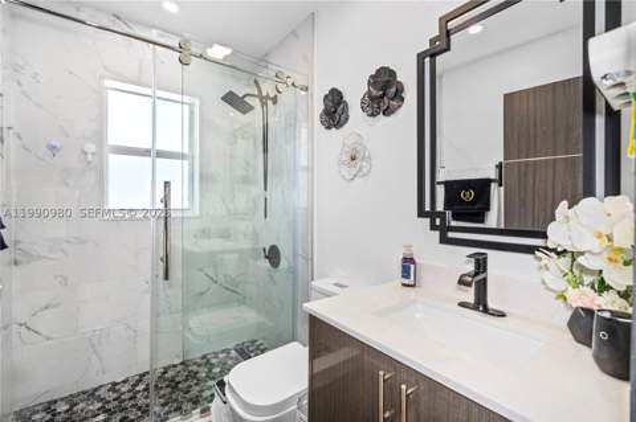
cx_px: 318
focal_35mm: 16
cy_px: 211
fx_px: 282
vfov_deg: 73.6
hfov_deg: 96.8
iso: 320
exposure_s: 1/160
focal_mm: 16
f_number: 4
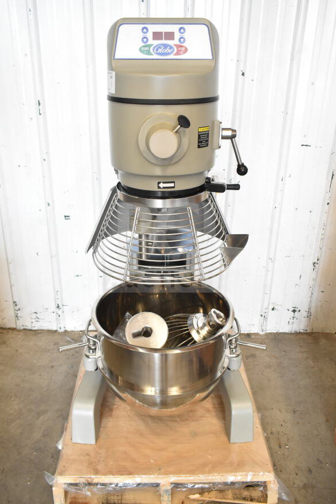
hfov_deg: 42.3
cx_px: 166
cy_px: 247
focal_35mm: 31
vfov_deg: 60.3
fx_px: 434
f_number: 4.5
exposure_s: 1/80
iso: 1600
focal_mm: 20
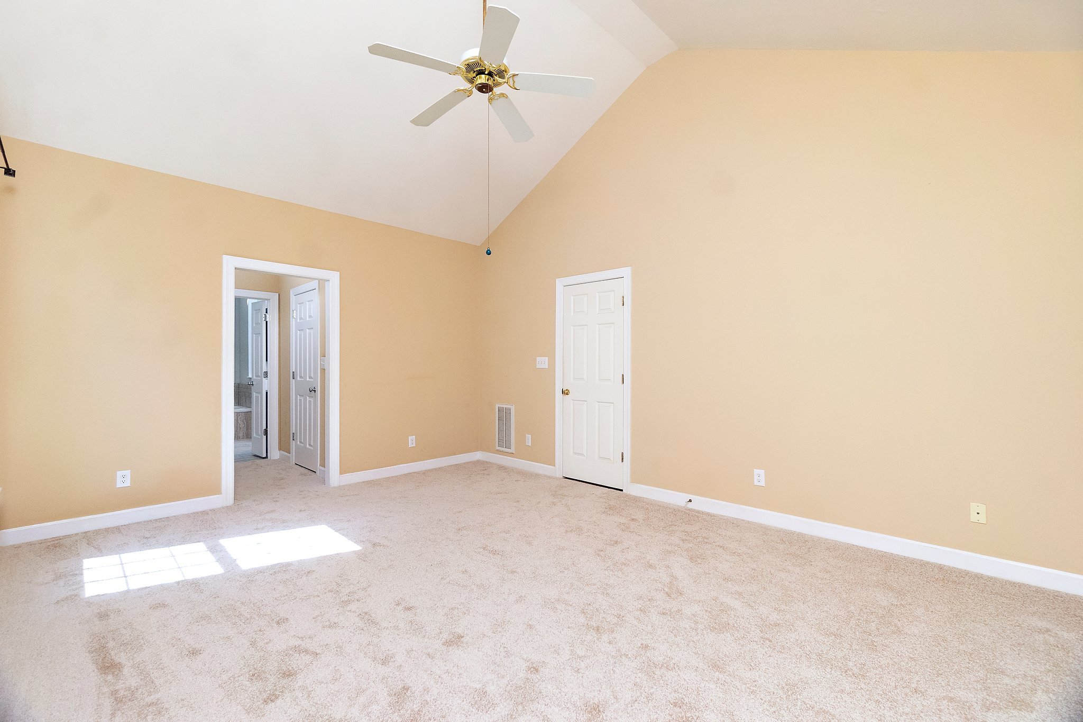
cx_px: 542
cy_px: 361
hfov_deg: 100.4
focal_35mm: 15
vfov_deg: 77.3
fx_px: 451
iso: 400
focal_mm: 10
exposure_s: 1/80
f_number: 6.3
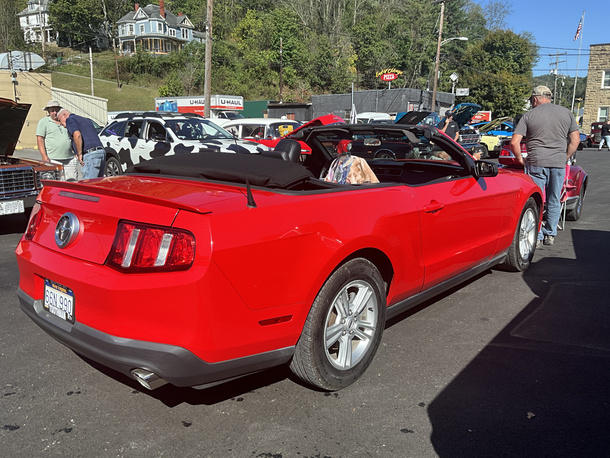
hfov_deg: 61.7
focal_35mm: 29
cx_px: 305
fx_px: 511
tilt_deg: -11.2
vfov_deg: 48.2
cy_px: 229
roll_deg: +1.4
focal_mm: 3
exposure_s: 1/1098
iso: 25
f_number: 1.8
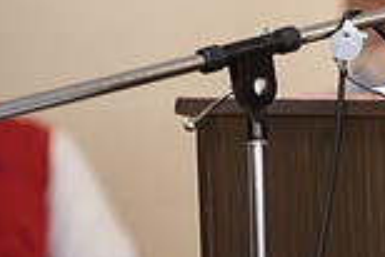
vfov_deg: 2.5
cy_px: -143
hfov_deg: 3.7
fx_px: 5855
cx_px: 620
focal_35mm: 547
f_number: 2.8
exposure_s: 1/200
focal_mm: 145
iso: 2500
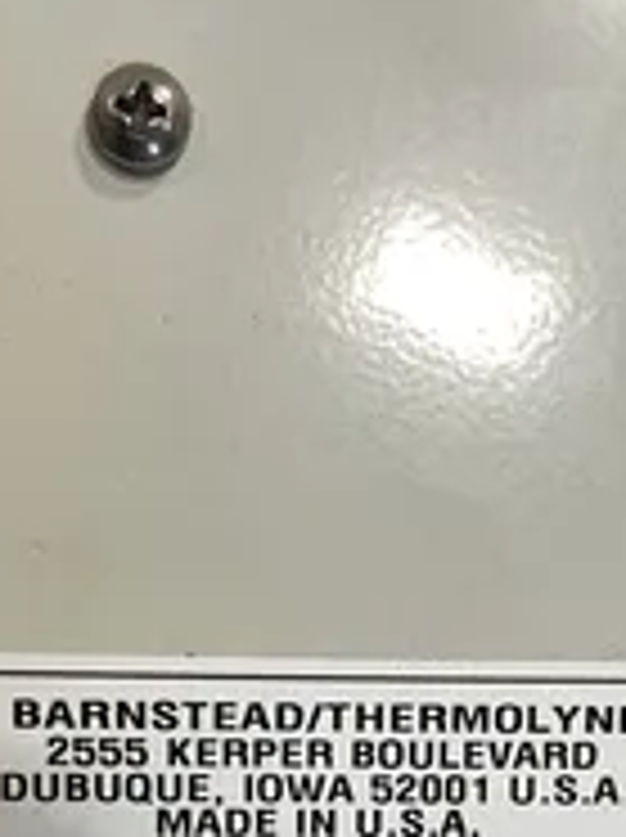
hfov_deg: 26.0
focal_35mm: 56
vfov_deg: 31.6
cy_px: 850
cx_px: 324
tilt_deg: -46.4
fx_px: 1353
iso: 100
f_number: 1.6
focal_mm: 4.2
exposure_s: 1/60
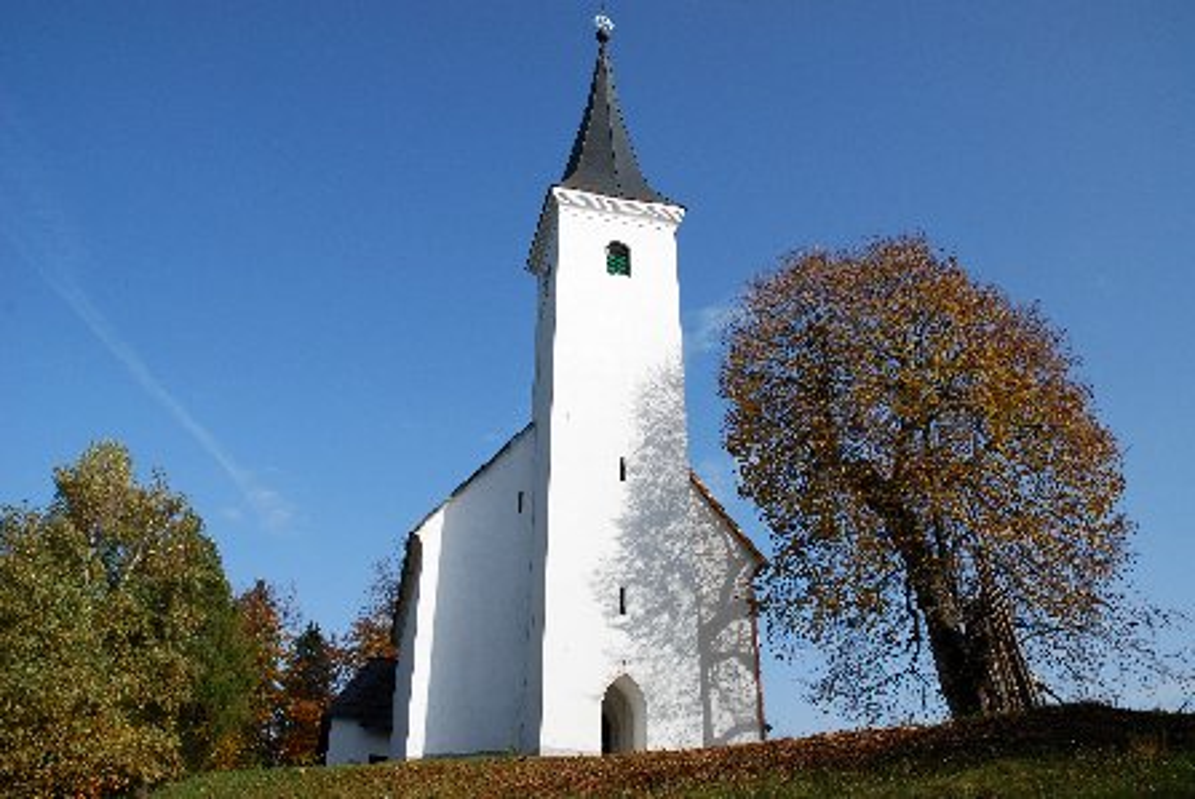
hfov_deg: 67.3
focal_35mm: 27
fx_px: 897
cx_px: 598
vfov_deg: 48.0
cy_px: 400
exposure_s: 1/250
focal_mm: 18
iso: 160
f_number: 10
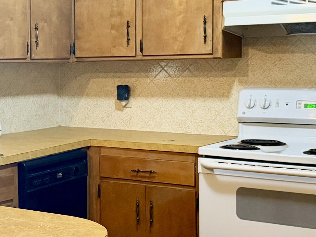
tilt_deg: -4.1
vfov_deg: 19.9
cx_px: 19
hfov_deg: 25.3
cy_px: 99
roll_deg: +1.5
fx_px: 676
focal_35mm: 74
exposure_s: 1/60
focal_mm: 6.76
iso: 500
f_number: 1.78
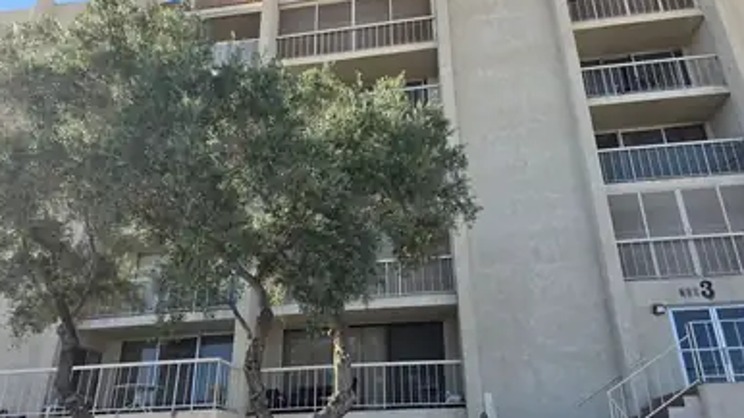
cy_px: 256
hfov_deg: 71.9
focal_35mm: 26
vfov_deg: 44.1
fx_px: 513
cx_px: 368
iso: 80
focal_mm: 6.3
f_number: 1.7
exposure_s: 1/2745
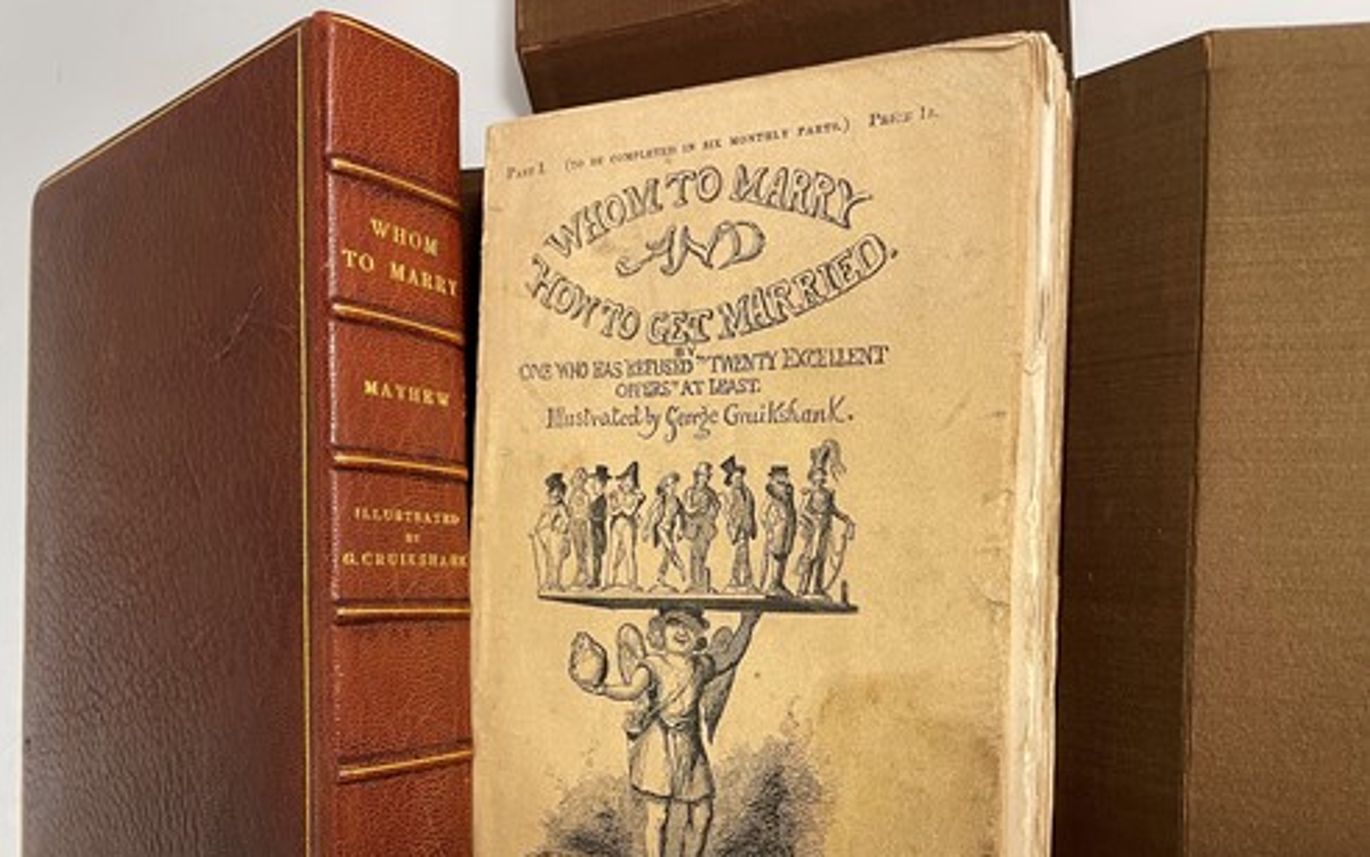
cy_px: 516
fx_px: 1046
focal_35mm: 28
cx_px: 677
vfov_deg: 44.3
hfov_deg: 66.4
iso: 200
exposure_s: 1/50
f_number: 1.6
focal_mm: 4.2
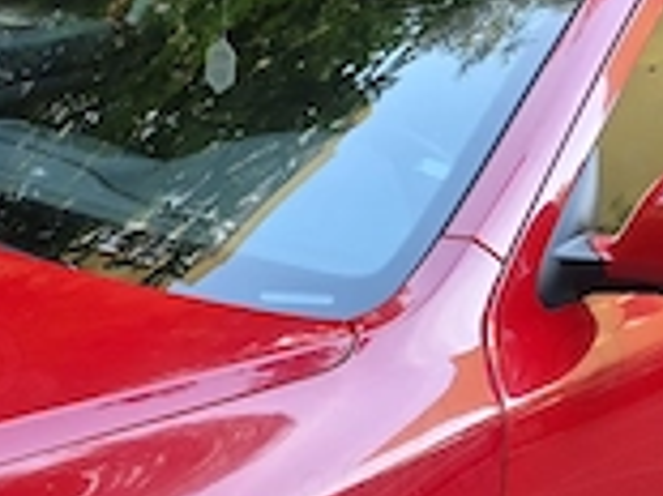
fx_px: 1703
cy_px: 573
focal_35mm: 89
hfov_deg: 21.5
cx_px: 47
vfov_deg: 16.0
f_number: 1.8
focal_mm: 5.4
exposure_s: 1/180
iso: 160
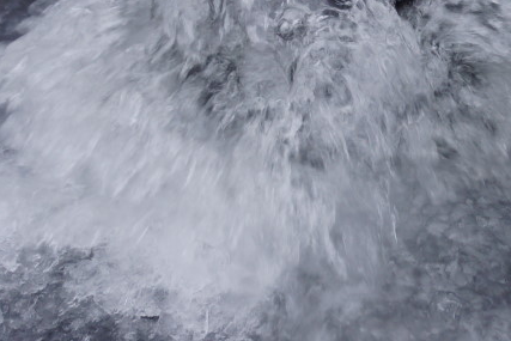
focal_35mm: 228
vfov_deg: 6.0
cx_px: 531
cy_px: 35
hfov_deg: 9.0
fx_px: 3233
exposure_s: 1/100
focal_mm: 45
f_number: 6.3
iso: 100
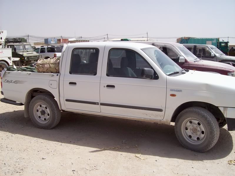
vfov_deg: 39.6
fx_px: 244
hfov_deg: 51.4
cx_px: 118
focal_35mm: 36
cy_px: 88
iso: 80
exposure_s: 1/1000
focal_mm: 6
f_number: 4.8
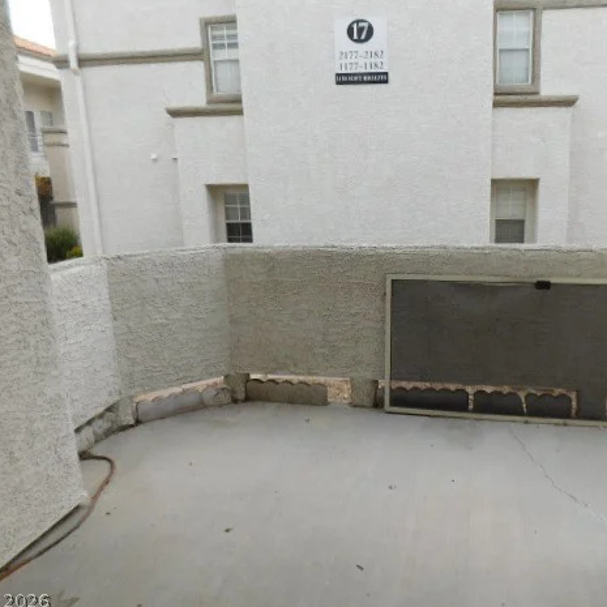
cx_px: 377
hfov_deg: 56.7
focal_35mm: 28
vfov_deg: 57.3
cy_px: 302
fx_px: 555
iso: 125
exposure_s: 1/400
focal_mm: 4
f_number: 3
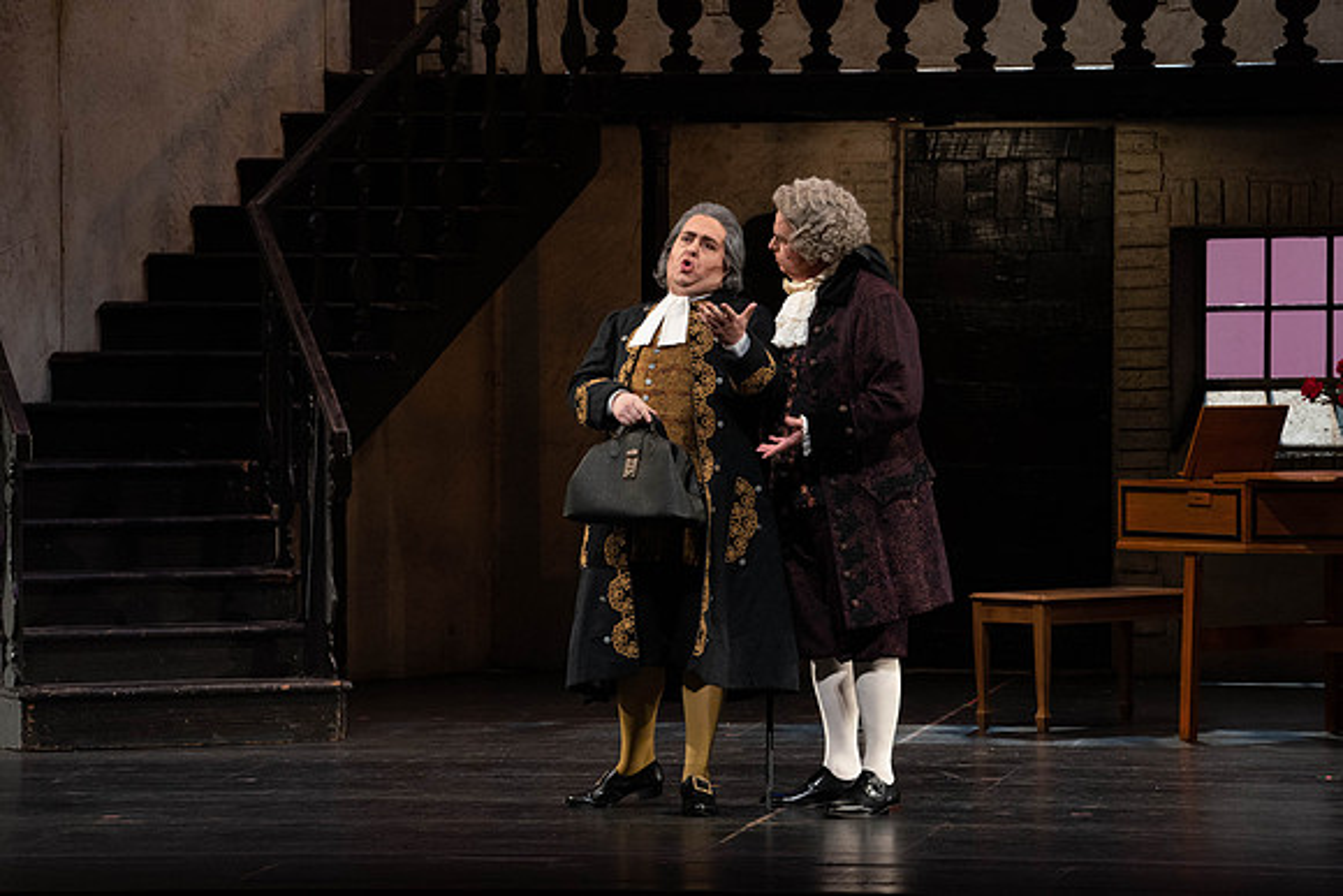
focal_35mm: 179
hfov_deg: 11.5
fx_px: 6679
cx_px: 672
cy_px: 448
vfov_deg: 7.7
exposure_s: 1/250
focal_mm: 179
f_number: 8
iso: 3200
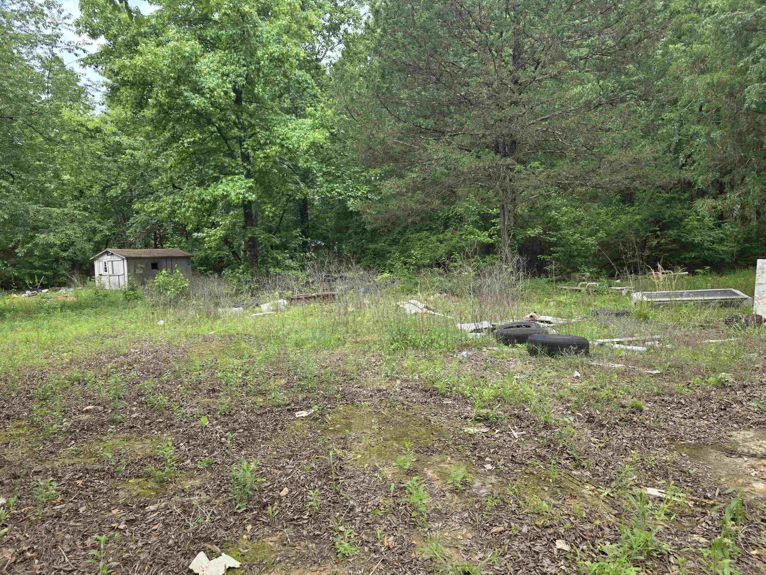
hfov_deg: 71.6
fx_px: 531
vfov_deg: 56.8
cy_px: 282
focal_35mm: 24
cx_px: 394
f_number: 1.7
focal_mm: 6.3
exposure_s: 1/359
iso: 50
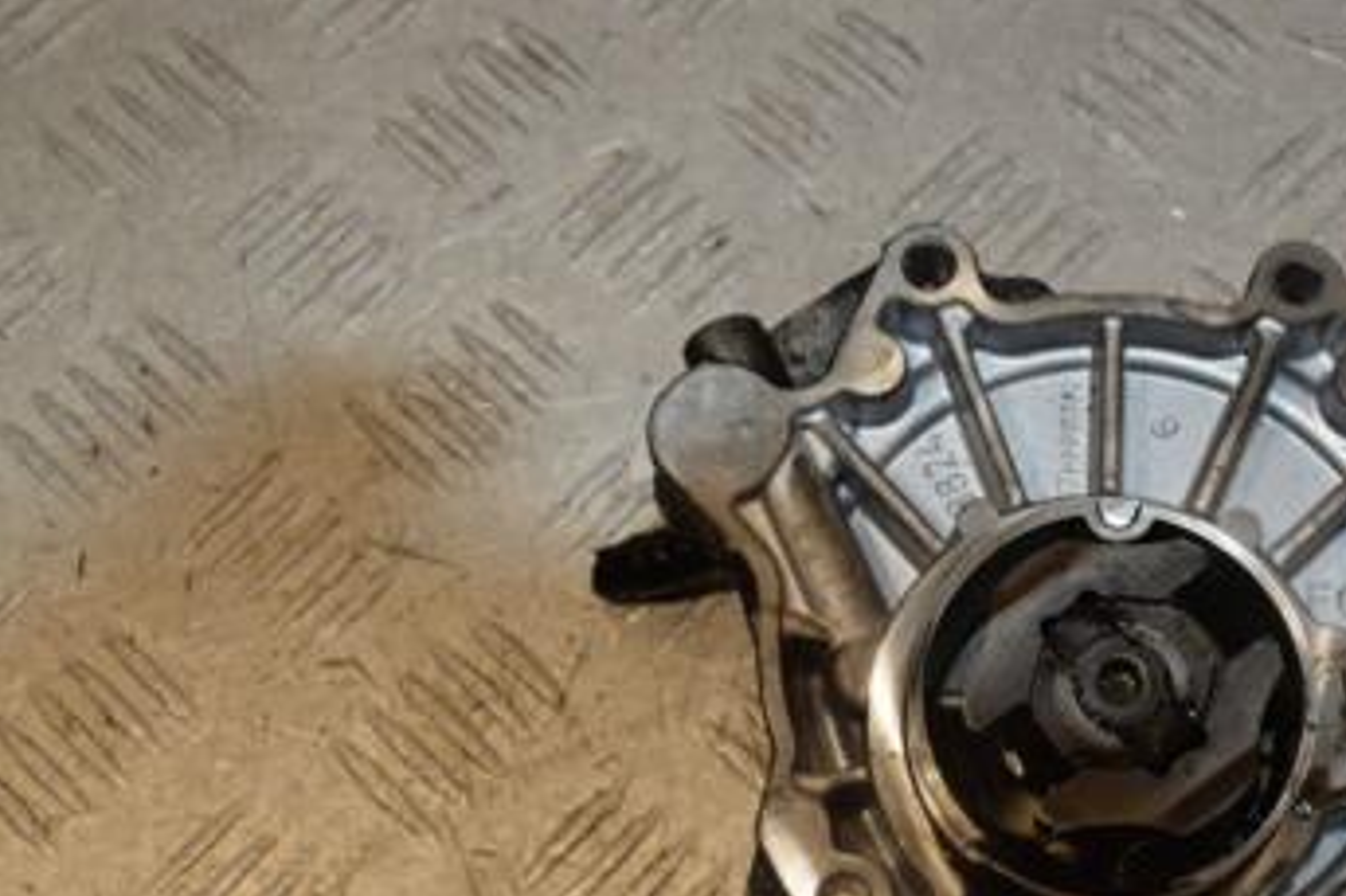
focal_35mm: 68
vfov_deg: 19.9
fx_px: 2541
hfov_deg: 29.1
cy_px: 622
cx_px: 1045
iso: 800
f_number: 9
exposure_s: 1/200
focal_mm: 26
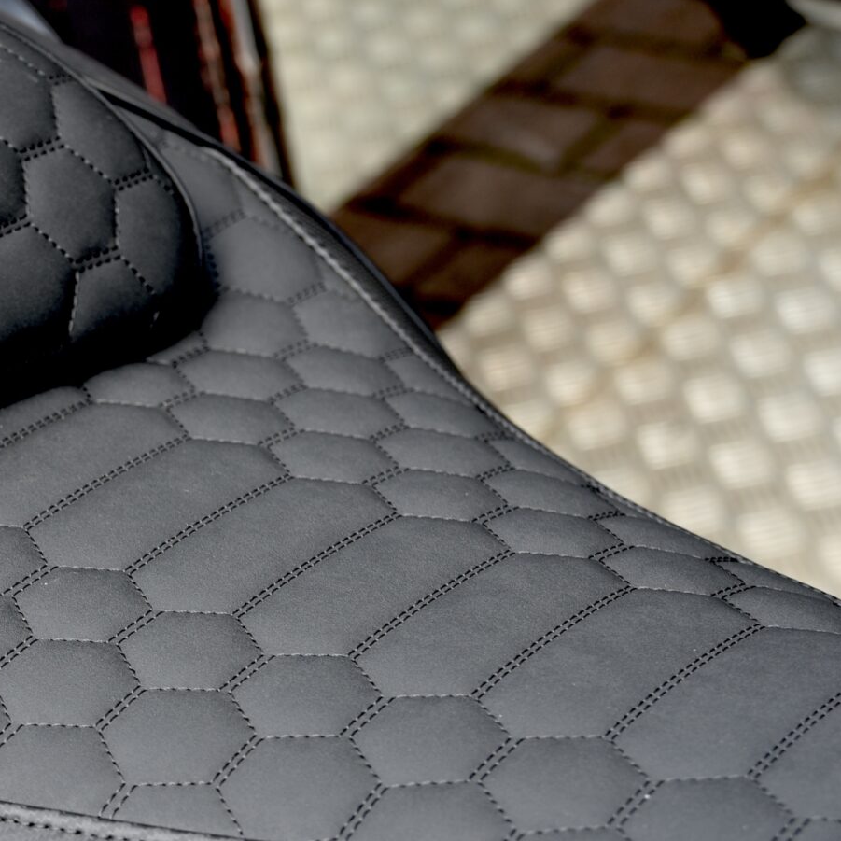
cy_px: 511
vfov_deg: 15.0
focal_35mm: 116
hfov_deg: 14.6
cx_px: -127
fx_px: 3188
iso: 100
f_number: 4.5
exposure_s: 1/80
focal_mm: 48
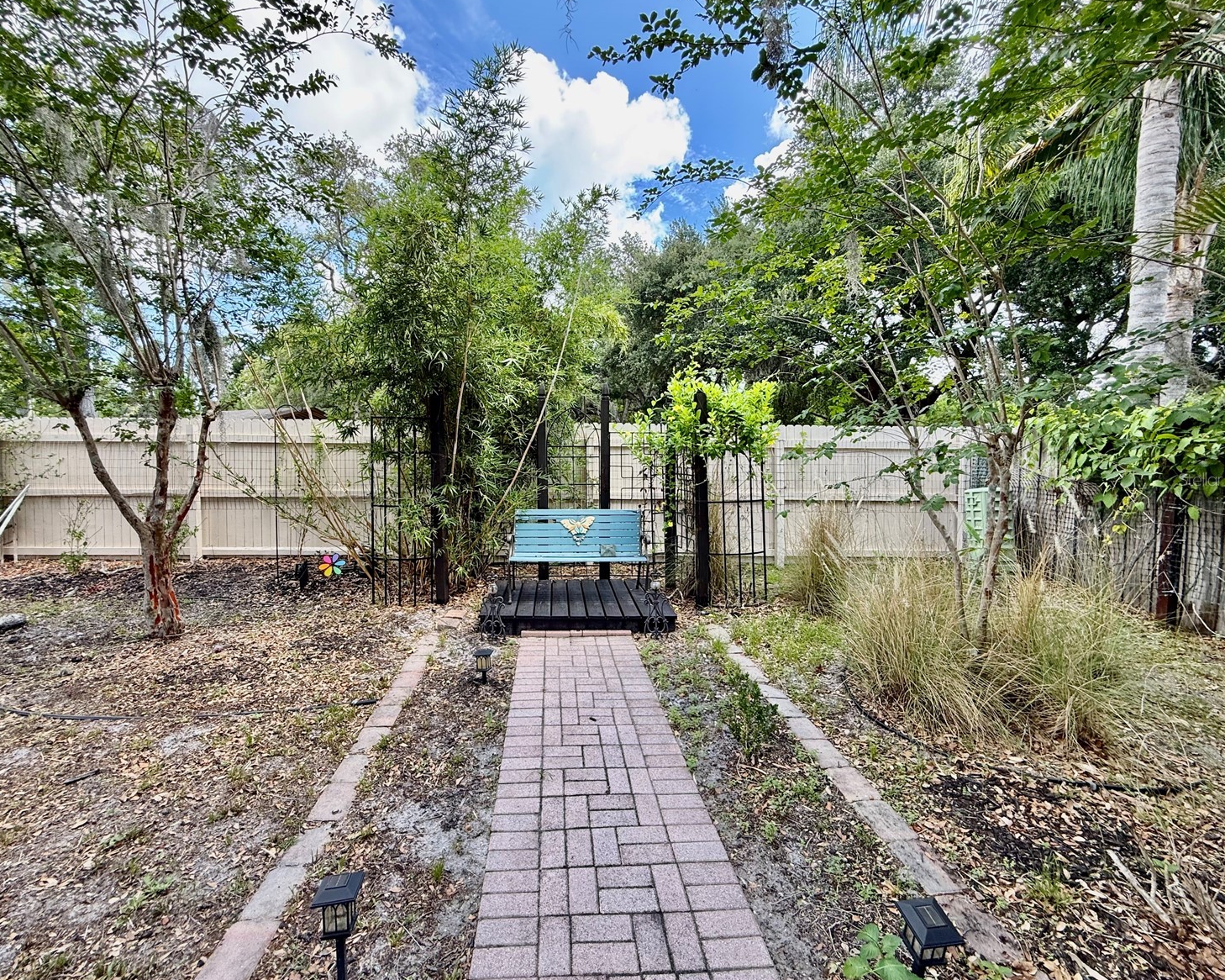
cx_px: 586
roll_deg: -0.2
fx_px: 544
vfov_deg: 84.0
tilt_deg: -1.7
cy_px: 479
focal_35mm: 15
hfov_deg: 96.7
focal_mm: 2.22
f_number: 2.2
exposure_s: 1/164
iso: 50
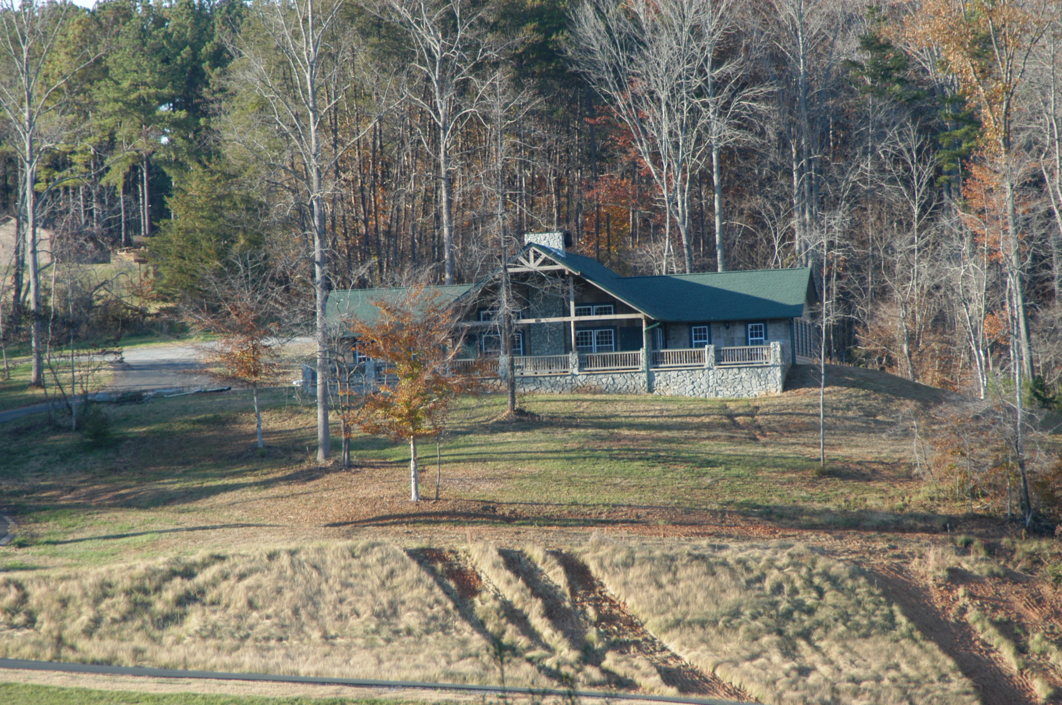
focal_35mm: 180
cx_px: 531
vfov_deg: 7.6
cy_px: 352
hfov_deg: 11.4
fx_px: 5304
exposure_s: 1/250
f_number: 5.6
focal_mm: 120
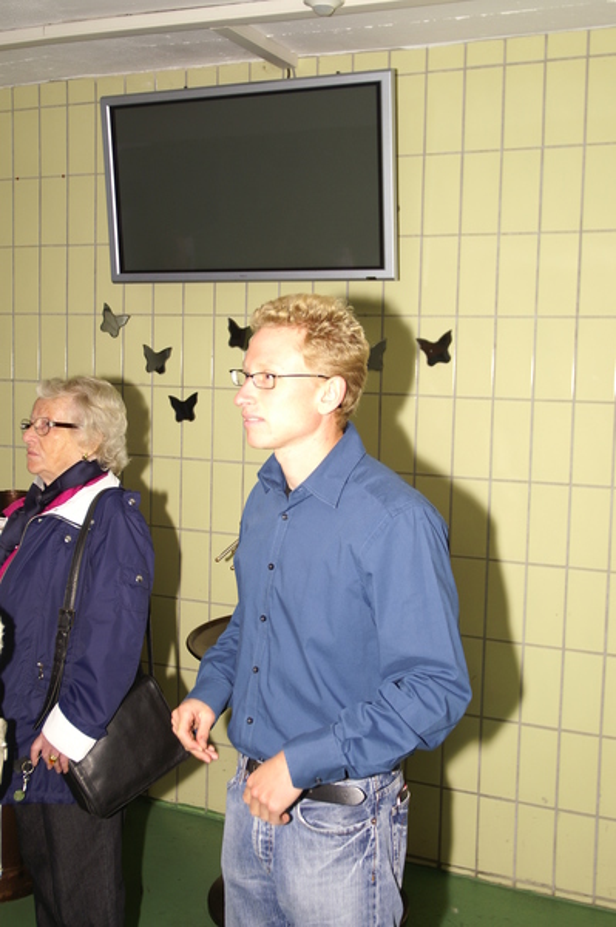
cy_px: 464
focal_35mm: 42
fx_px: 1080
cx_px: 308
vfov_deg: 46.4
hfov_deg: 31.8
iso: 200
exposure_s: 1/60
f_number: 3.5
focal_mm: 28
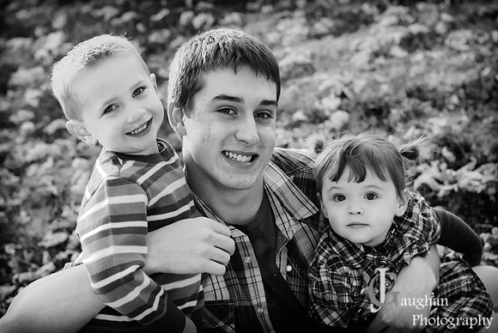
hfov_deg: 27.0
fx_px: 1039
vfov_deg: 18.2
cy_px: 166
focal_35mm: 75
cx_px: 249
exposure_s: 1/125
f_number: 3.5
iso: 400
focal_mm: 50
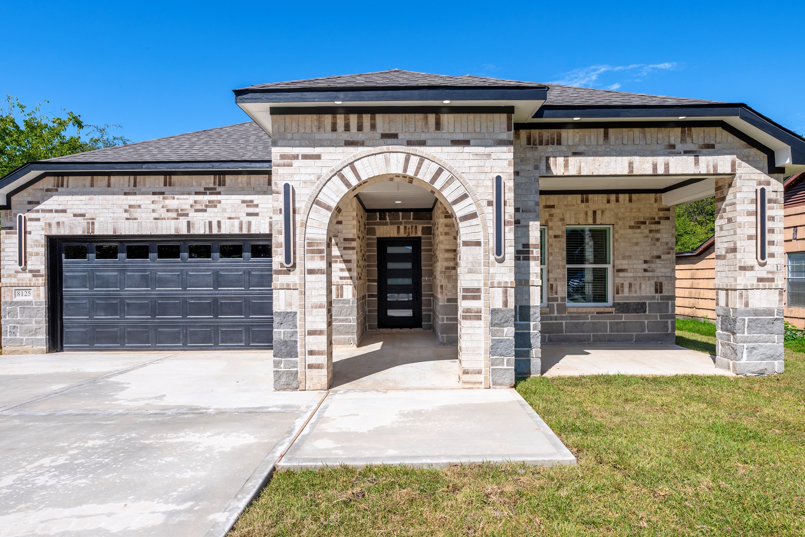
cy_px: 279
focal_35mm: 20
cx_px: 403
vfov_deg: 61.9
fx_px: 447
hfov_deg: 84.0
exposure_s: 1/200
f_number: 14
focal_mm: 19
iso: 125
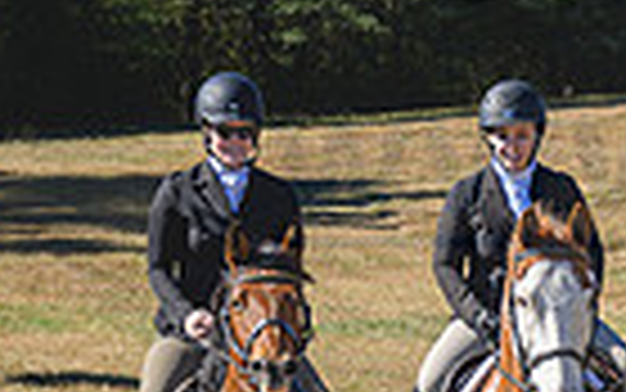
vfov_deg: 5.1
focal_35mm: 256
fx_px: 4369
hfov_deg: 7.8
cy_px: 219
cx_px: 1305
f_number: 4
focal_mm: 53
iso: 64
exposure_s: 1/500
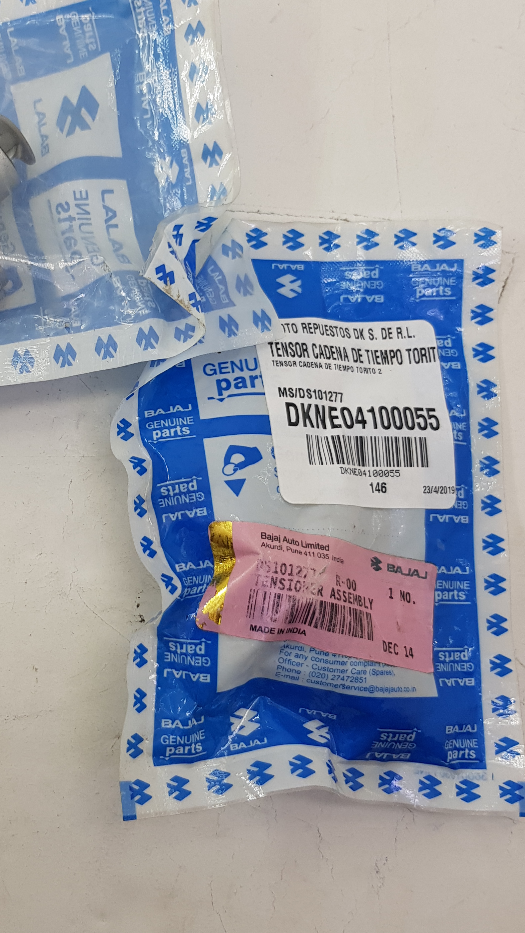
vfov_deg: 49.4
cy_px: 457
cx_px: 111
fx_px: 1015
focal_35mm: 41
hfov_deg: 28.4
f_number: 1.7
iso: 50
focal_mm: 4.2
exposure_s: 1/100
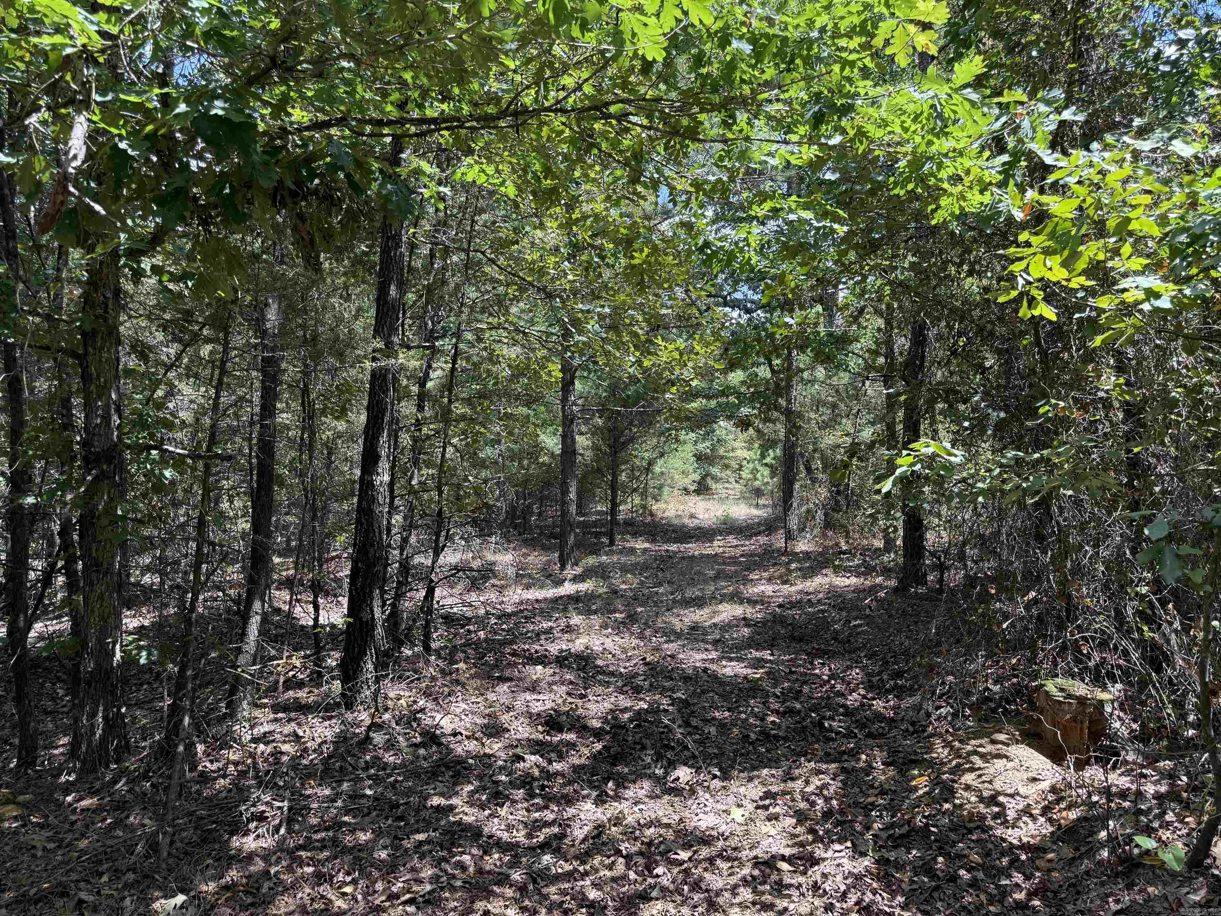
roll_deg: +0.0
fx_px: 847
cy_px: 458
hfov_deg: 71.6
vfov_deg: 56.8
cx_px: 610
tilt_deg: +1.9
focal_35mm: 24
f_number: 1.78
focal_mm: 6.76
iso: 80
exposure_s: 1/467
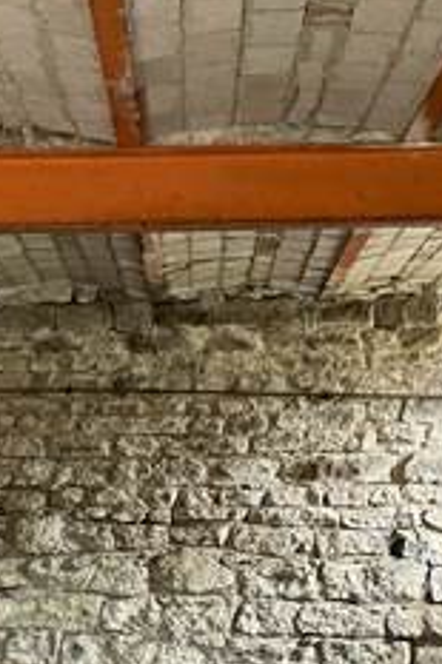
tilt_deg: -3.8
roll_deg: -0.1
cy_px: 681
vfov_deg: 21.1
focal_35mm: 93
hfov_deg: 14.6
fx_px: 1715
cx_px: 71
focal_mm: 4.2
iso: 250
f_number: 1.6
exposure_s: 1/60
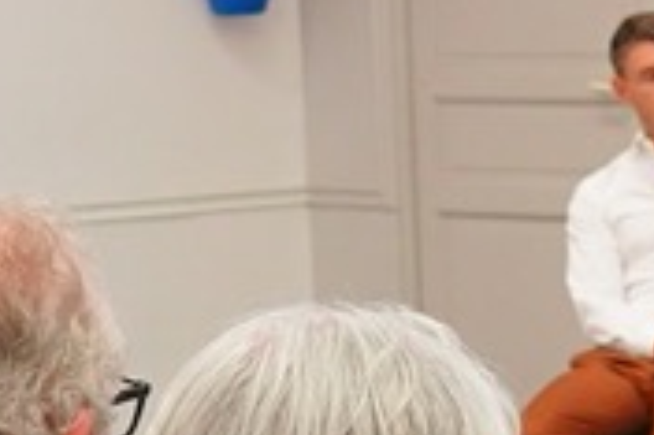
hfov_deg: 9.2
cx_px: 944
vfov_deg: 6.3
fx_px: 3957
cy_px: 530
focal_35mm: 218
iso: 1600
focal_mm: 20
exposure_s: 1/50
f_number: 4
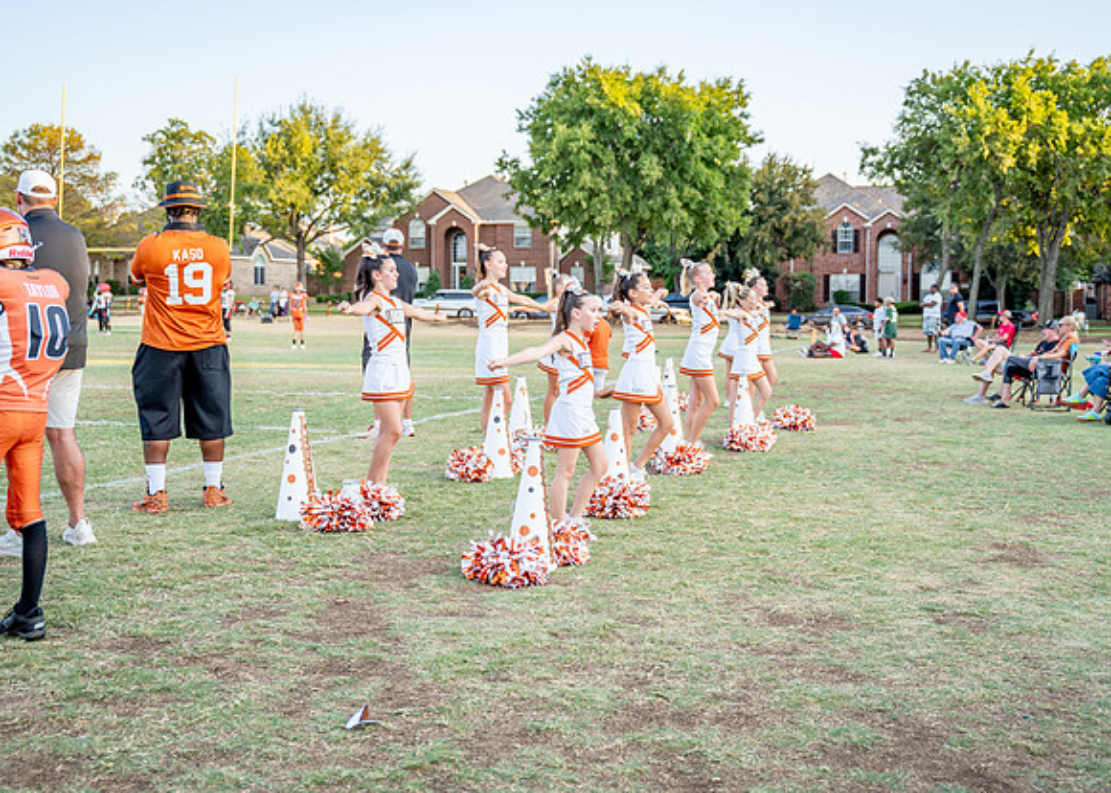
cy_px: 377
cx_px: 572
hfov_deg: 44.1
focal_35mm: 43
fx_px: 1372
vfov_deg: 32.2
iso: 200
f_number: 2.8
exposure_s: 1/800
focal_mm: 35
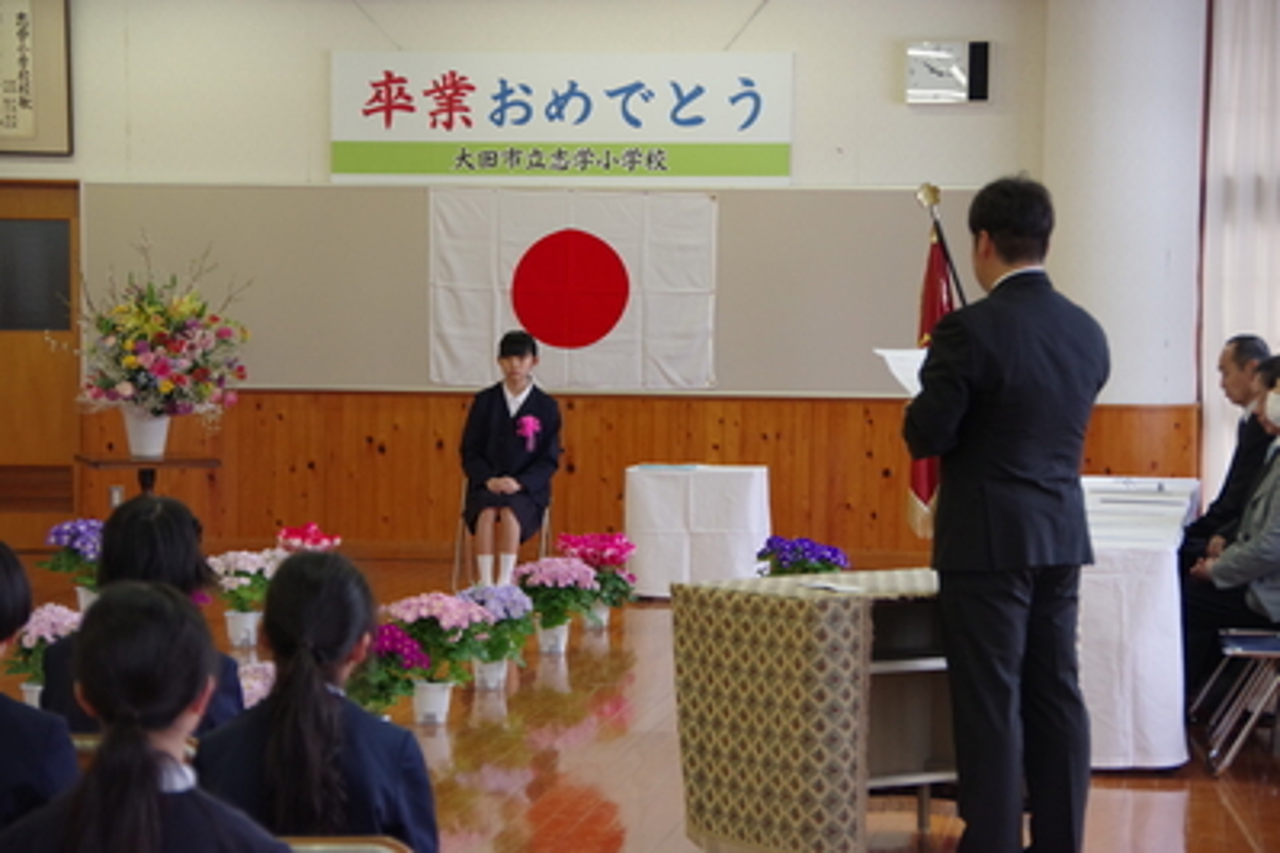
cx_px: 640
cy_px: 426
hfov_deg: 20.0
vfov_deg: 13.4
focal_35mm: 102
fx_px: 3626
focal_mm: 68
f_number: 4.5
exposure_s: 1/250
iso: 1600
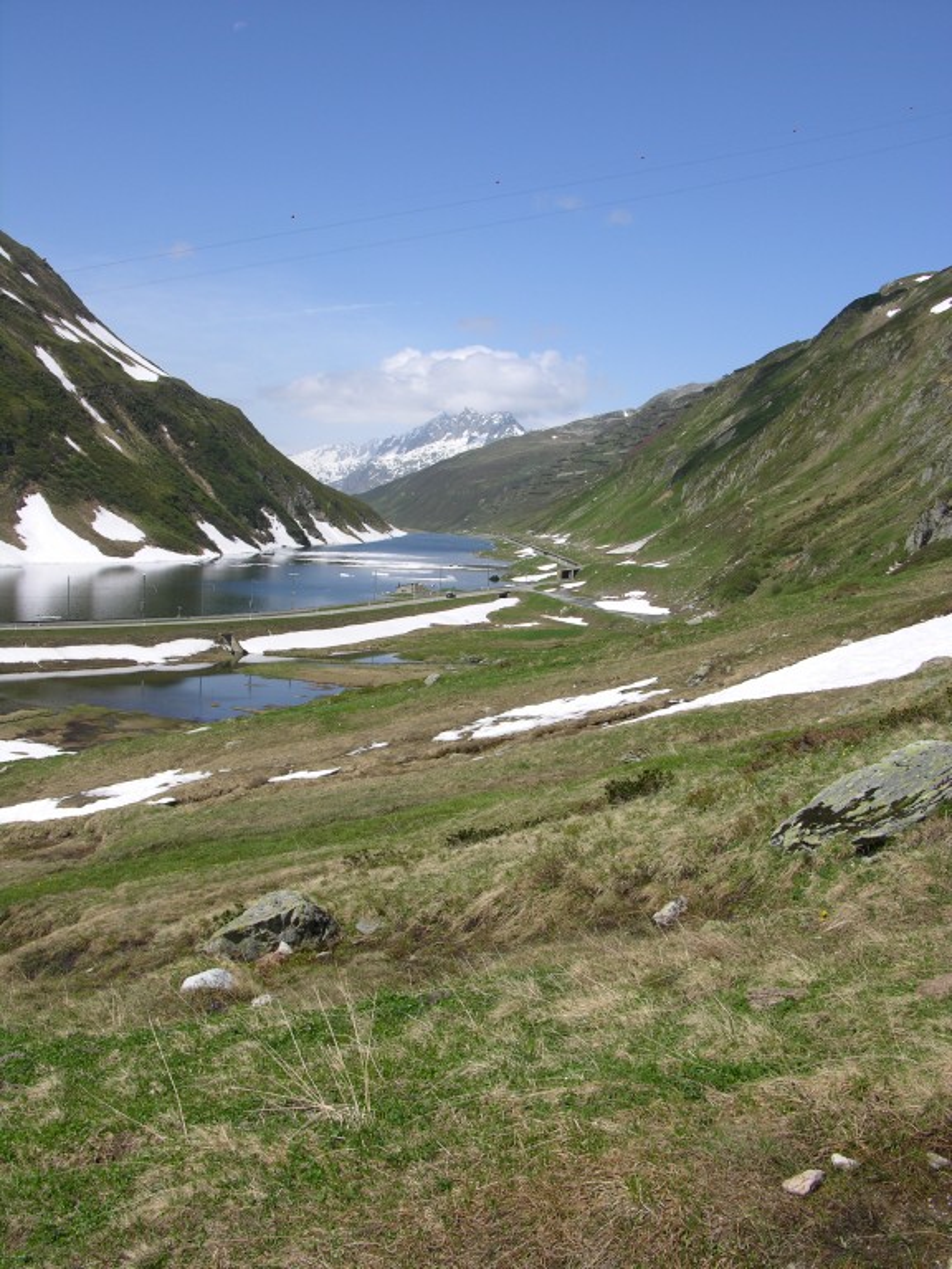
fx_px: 1283
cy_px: 634
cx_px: 476
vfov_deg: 52.6
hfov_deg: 40.7
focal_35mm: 35
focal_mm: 8.9
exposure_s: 1/223
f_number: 7.1
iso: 50
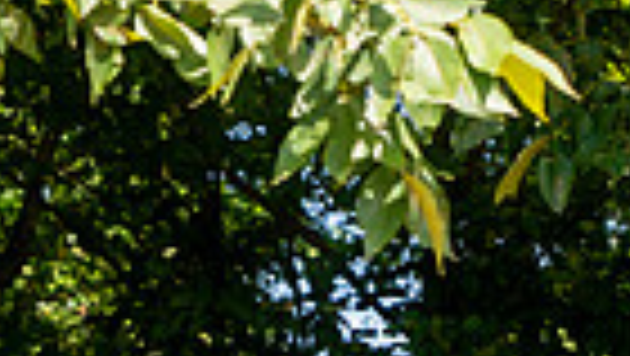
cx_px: 639
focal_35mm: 235
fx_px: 3929
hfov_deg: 9.1
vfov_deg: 5.0
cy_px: 901
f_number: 4
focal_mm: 70
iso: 100
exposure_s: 1/160
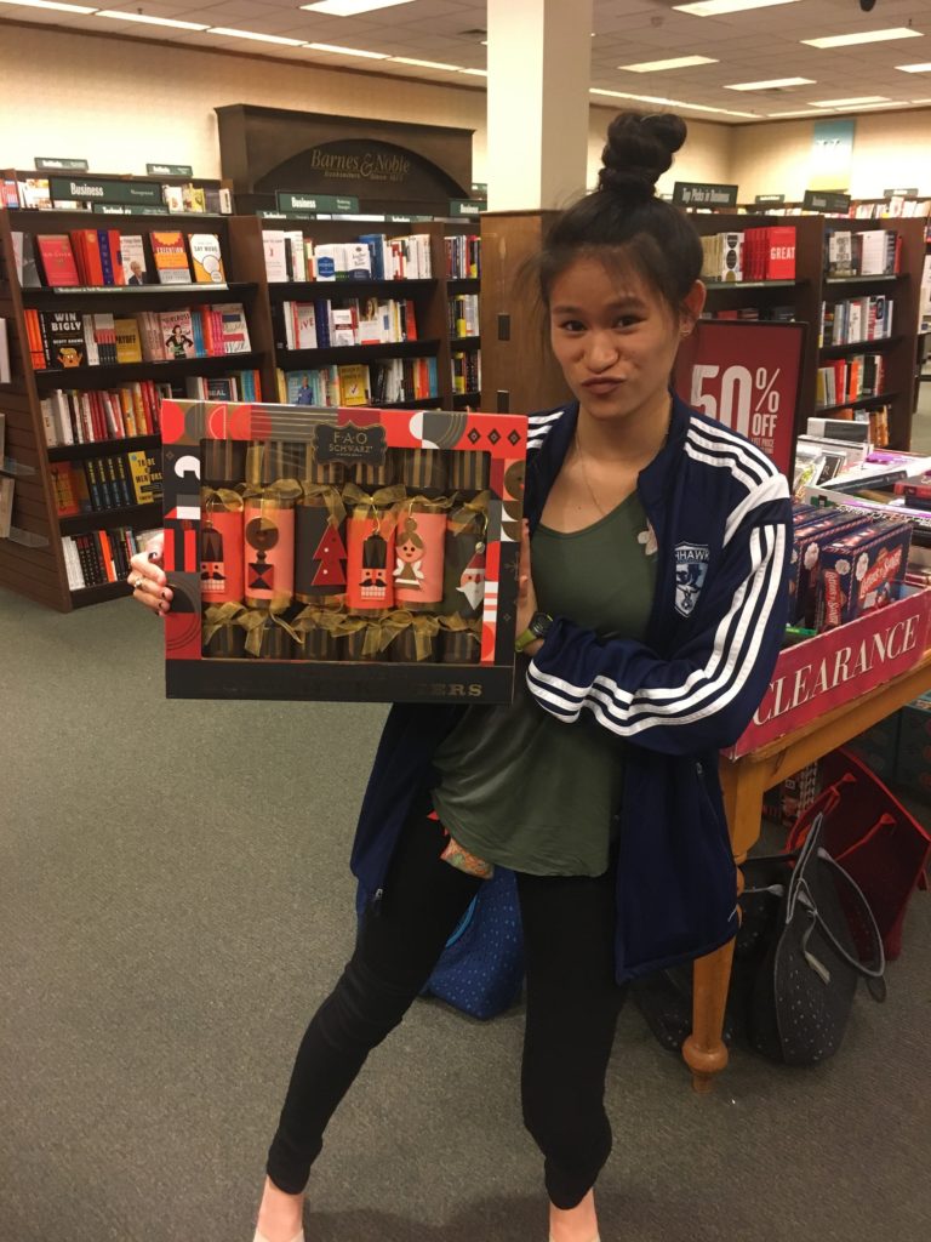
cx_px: 466
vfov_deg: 61.7
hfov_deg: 48.2
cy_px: 621
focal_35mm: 29
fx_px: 1040
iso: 200
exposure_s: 1/30
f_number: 2.2
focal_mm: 4.15
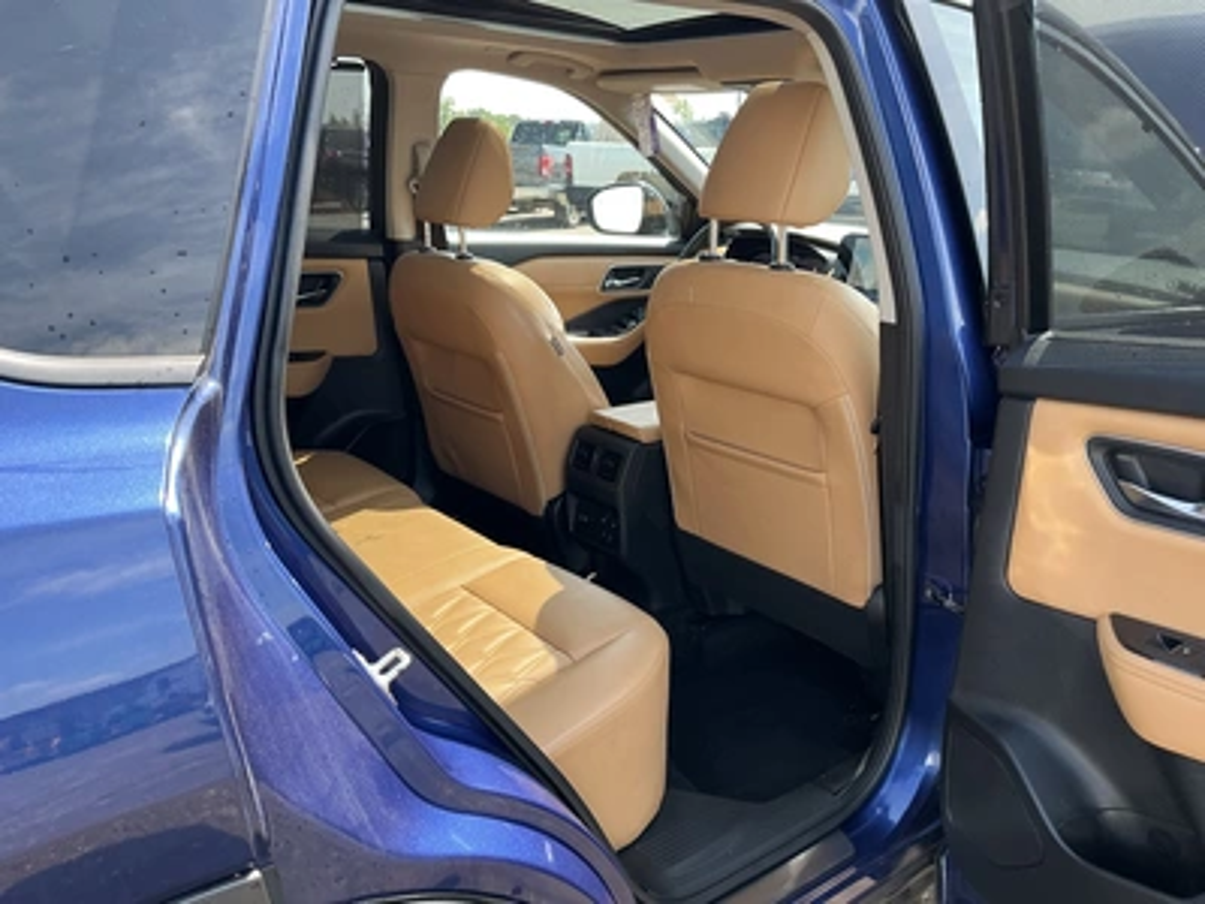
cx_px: 602
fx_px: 975
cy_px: 452
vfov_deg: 49.7
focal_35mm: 28
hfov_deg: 63.4
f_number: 1.8
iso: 20
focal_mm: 3
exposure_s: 1/122
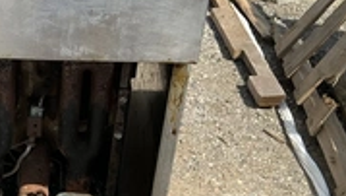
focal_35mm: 68
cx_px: -2
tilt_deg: -36.8
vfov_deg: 17.2
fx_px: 624
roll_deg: -3.7
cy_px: 215
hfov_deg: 29.0
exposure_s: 1/1490
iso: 25
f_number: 1.8
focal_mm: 3
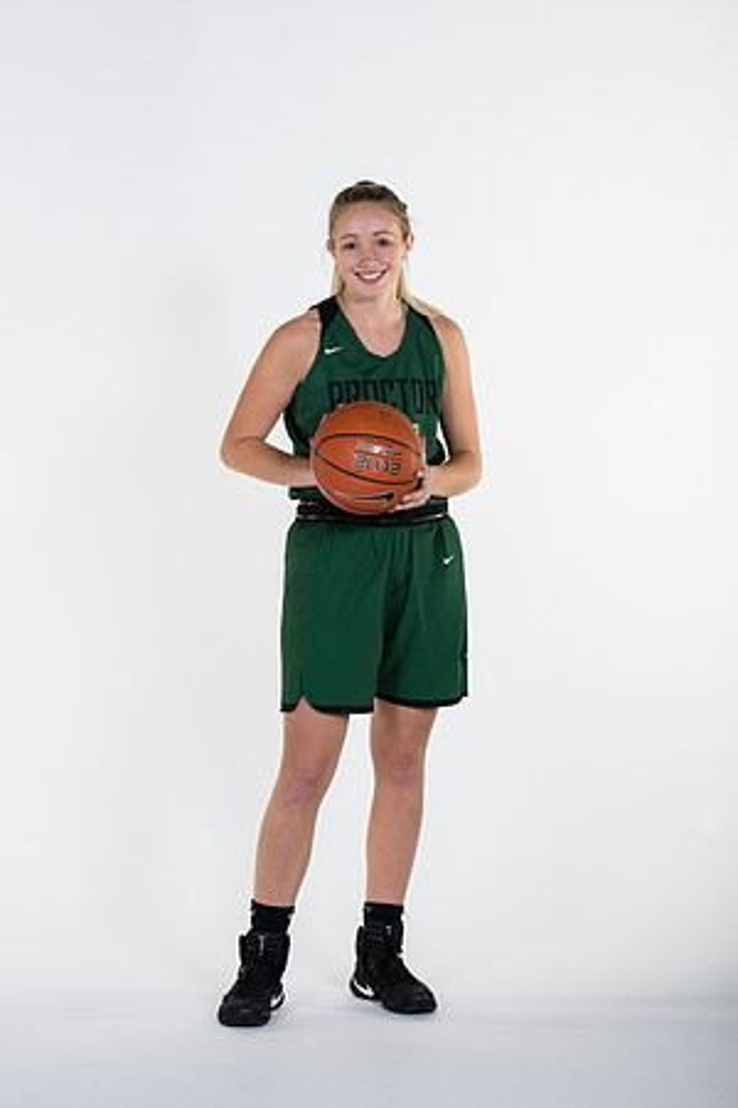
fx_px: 3228
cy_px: 554
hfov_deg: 13.0
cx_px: 369
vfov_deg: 19.5
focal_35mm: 105
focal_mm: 70
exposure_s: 1/160
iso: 200
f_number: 6.3
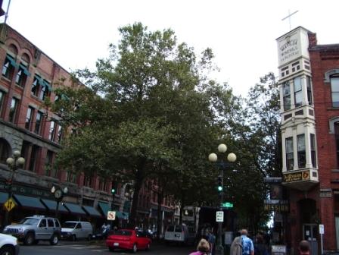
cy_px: 128
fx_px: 343
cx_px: 170
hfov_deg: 52.6
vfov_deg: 40.7
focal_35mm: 35
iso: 50
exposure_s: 1/160
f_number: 2.6
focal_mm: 5.8
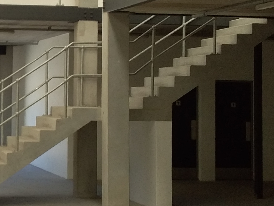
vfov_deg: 16.7
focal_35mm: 88
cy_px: 52
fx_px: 696
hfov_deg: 20.7
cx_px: -58
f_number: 2.2
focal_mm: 3.3
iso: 40
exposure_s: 1/100
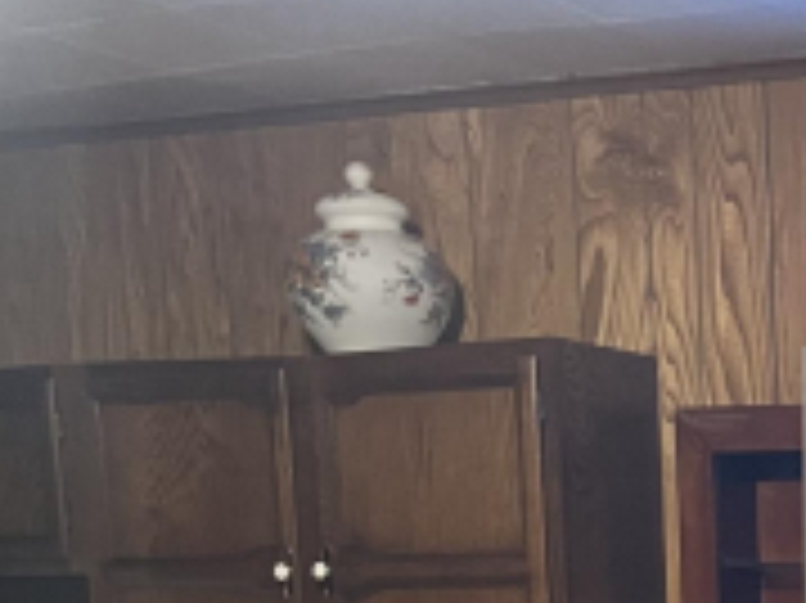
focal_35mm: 97
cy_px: 1040
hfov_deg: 17.9
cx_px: 1236
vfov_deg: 13.8
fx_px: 2257
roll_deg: +0.7
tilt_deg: -9.5
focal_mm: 5.1
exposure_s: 1/30
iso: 500
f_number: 1.6
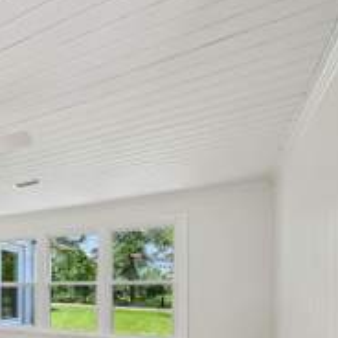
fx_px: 342
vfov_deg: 48.8
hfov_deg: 39.3
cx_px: -61
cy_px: 282
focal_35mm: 31
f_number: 8
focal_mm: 14
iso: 125
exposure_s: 1/15
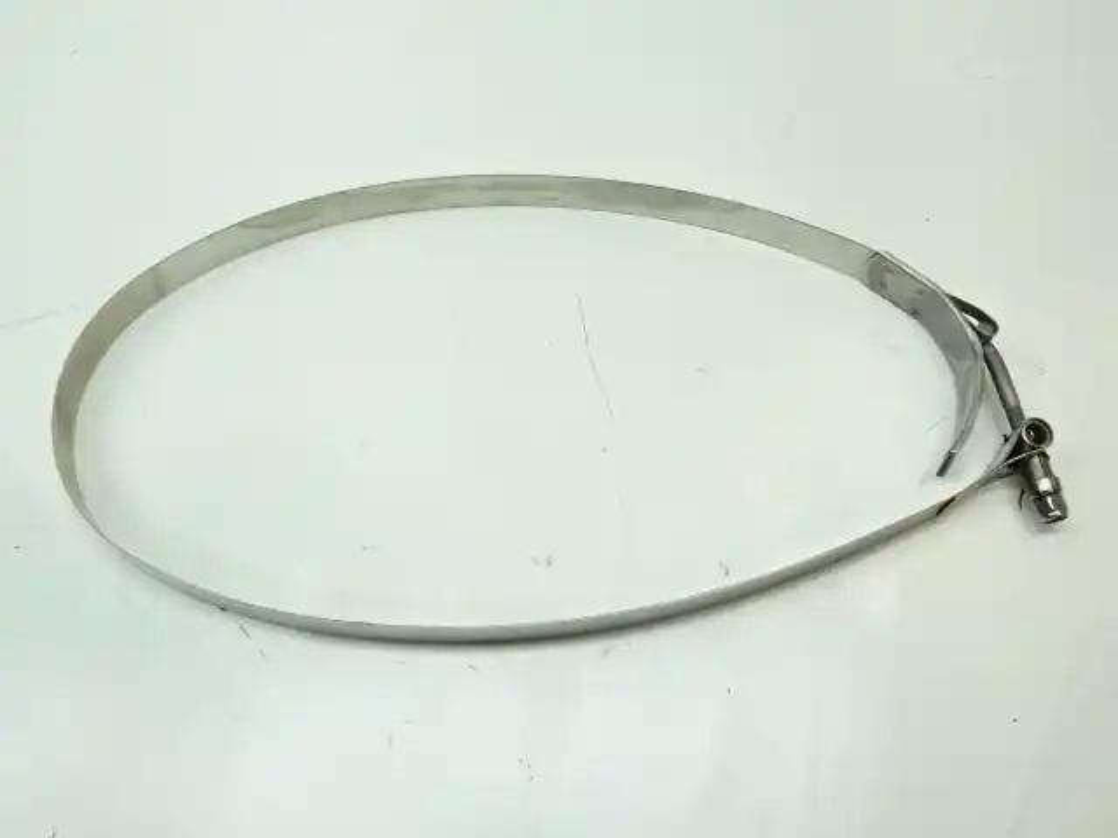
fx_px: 1098
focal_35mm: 34
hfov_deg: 54.0
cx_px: 559
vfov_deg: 41.8
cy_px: 419
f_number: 4
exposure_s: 1/40
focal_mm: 5.79
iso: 100
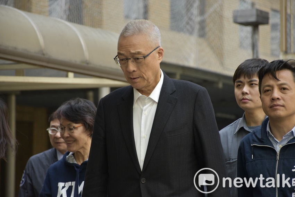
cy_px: 98
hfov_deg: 9.8
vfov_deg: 6.6
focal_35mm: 210
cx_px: 148
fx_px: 1722
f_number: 5.6
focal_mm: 140
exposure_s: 1/250
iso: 400
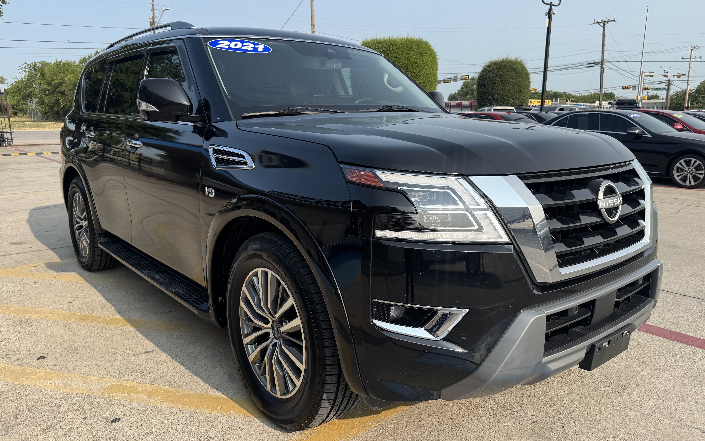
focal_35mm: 27
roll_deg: -0.3
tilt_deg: -10.6
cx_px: 351
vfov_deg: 46.0
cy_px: 211
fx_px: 519
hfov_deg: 68.4
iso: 80
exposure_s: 1/2959
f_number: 1.78
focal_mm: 6.76
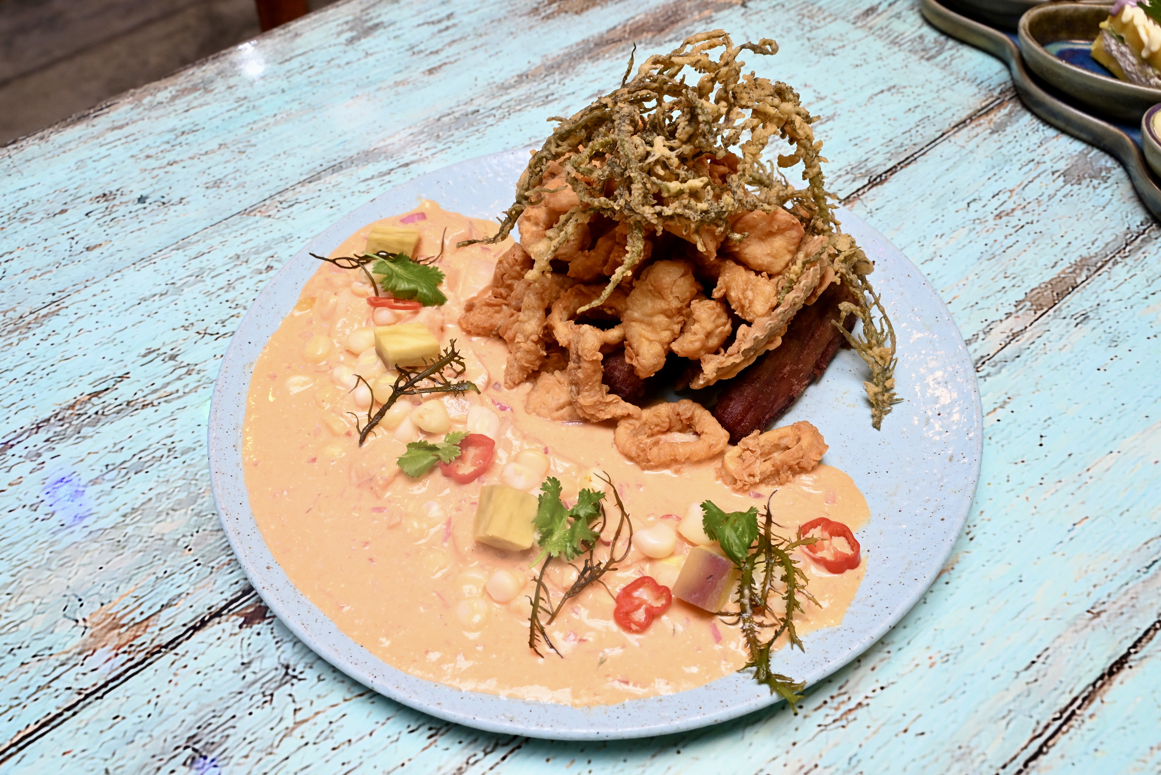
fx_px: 1065
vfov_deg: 40.0
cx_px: 580
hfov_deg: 57.2
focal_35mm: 33
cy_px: 388
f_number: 9
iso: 2000
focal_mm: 33
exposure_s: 1/160
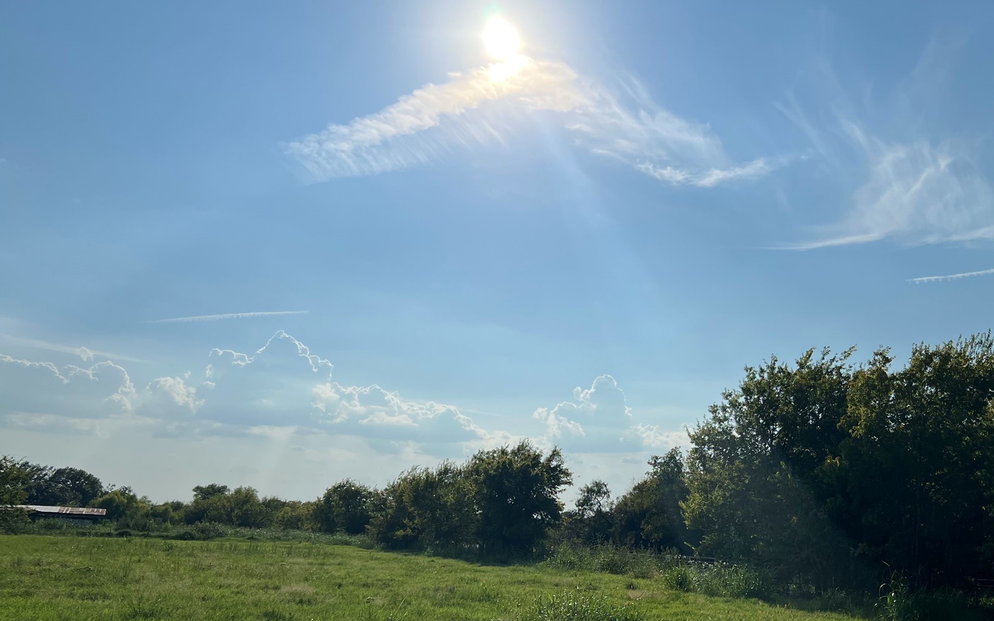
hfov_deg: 54.6
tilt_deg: +5.0
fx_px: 948
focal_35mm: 35
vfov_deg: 35.5
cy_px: 466
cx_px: 627
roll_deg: -2.7
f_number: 1.5
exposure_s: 1/16393
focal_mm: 5.7
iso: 50
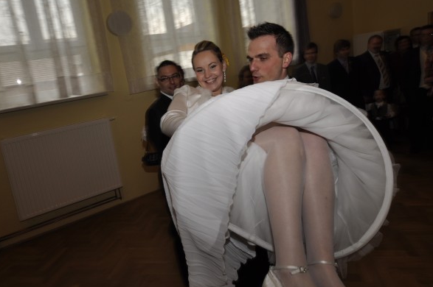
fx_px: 276
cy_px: 110
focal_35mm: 23
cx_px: 210
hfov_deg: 76.1
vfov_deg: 54.4
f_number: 4
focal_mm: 10
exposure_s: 1/60
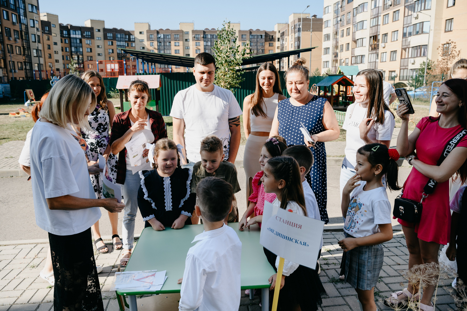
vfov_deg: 46.4
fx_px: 363
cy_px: 156
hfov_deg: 65.5
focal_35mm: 28
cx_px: 234
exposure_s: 1/400
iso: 160
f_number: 5.6
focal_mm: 28
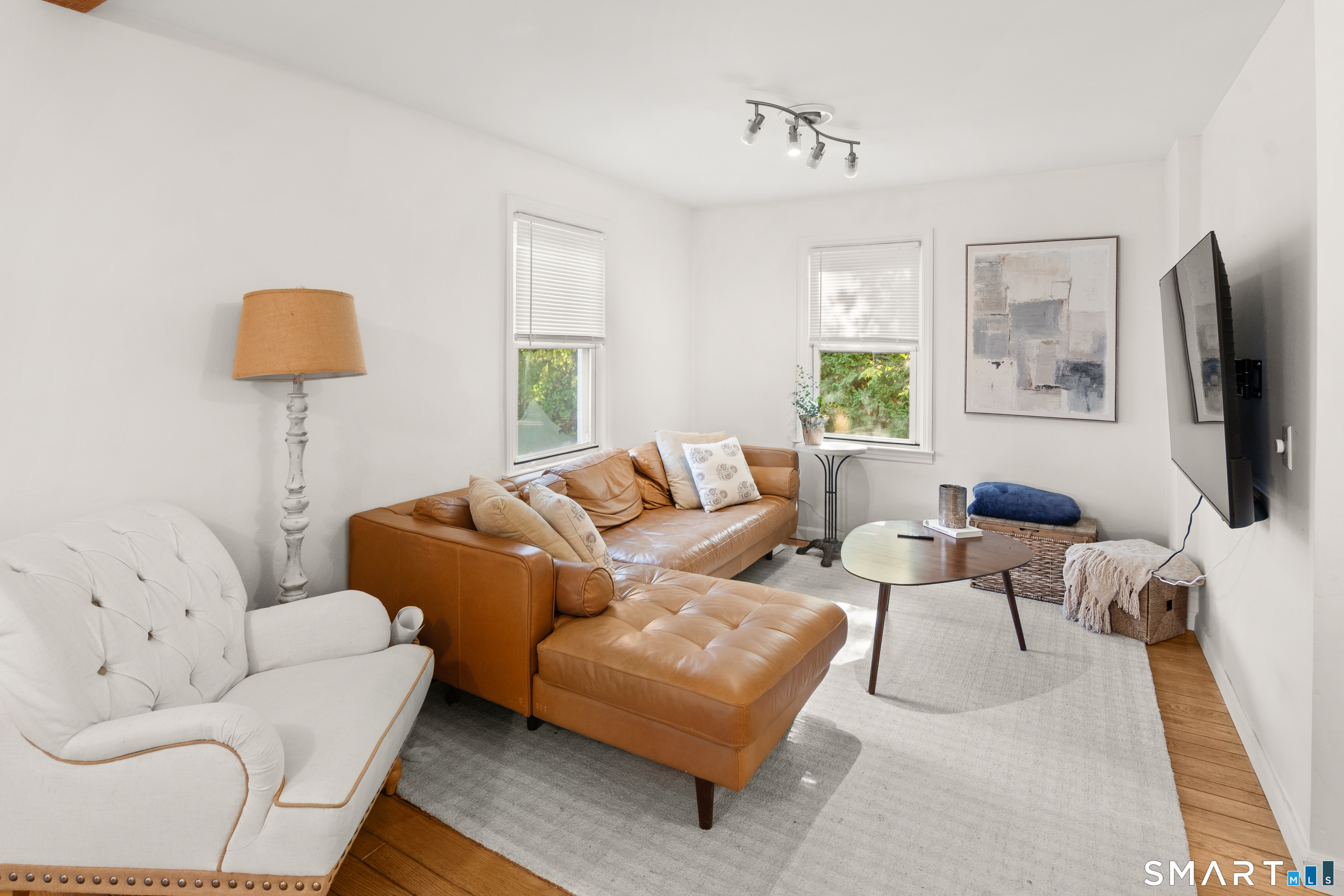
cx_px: 672
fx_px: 597
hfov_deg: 96.7
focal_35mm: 16
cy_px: 448
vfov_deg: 73.7
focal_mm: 11
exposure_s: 1/1.67
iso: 100
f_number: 8
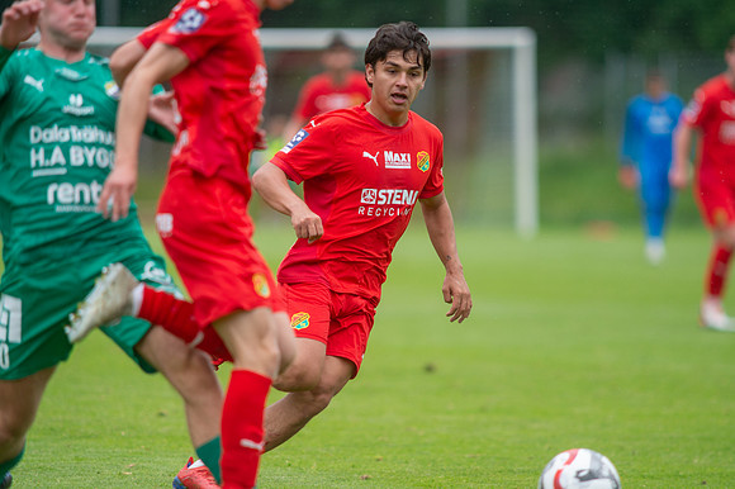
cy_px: 244
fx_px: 8968
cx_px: 368
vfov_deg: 3.1
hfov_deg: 4.7
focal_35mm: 440
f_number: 4
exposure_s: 1/1250
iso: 400
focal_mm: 420
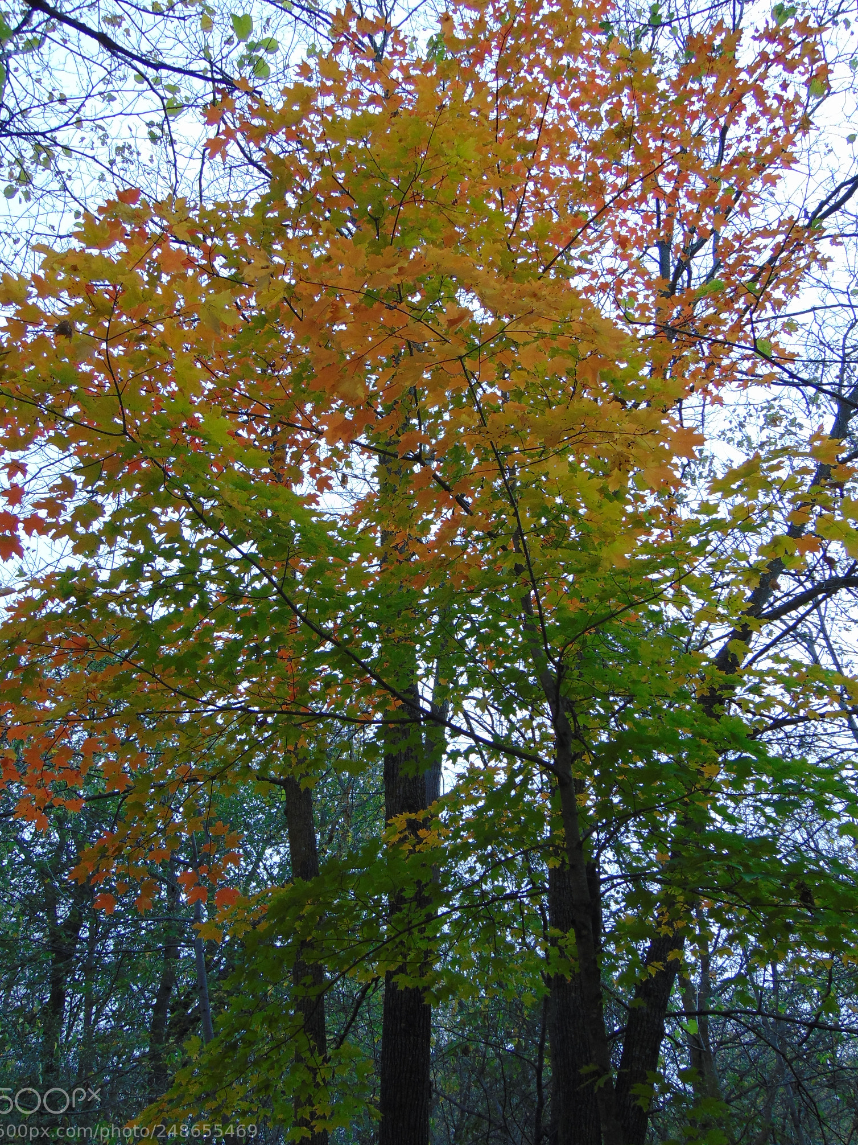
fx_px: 1157
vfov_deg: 52.6
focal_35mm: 35
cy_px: 569
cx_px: 415
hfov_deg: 40.7
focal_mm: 5.8
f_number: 3.2
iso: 80
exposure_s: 1/500
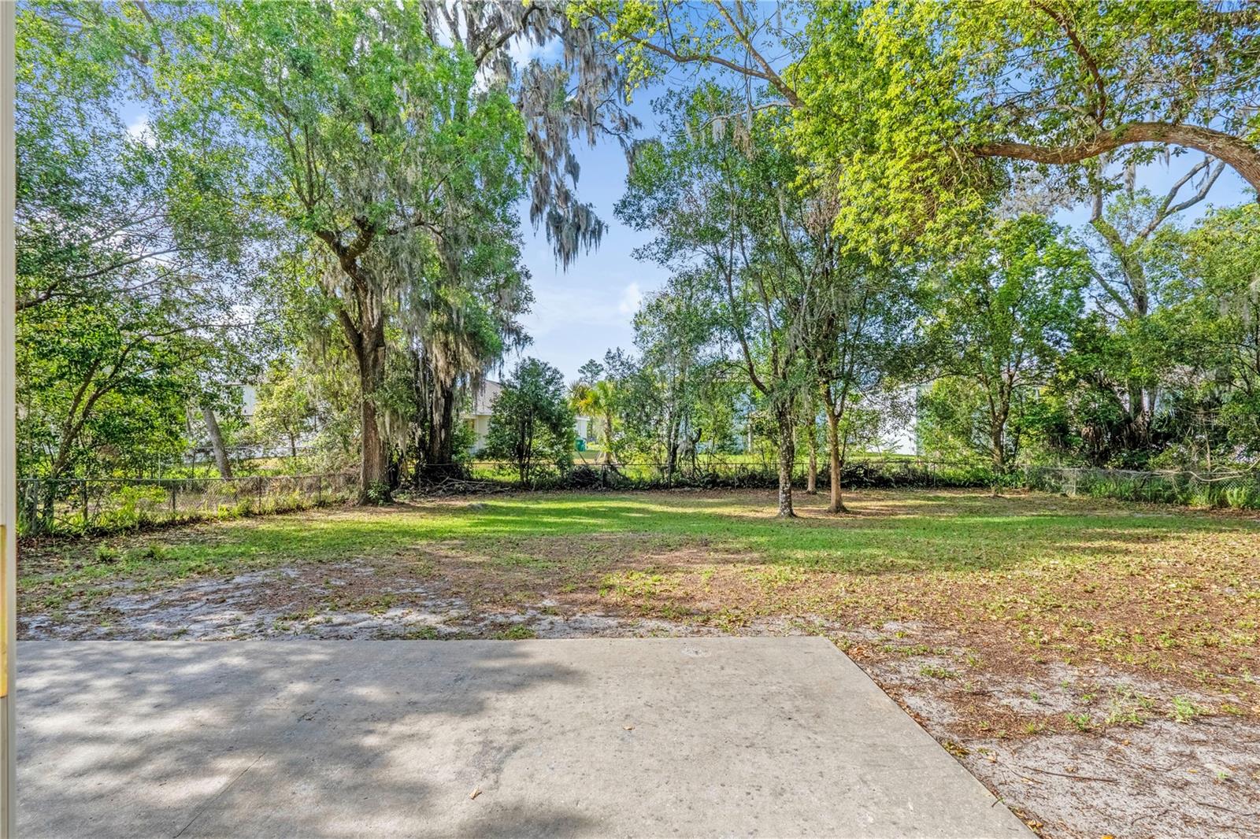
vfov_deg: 72.0
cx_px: 630
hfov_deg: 95.0
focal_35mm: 16
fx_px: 577
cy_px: 420
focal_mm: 11
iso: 250
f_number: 9
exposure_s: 1/3200
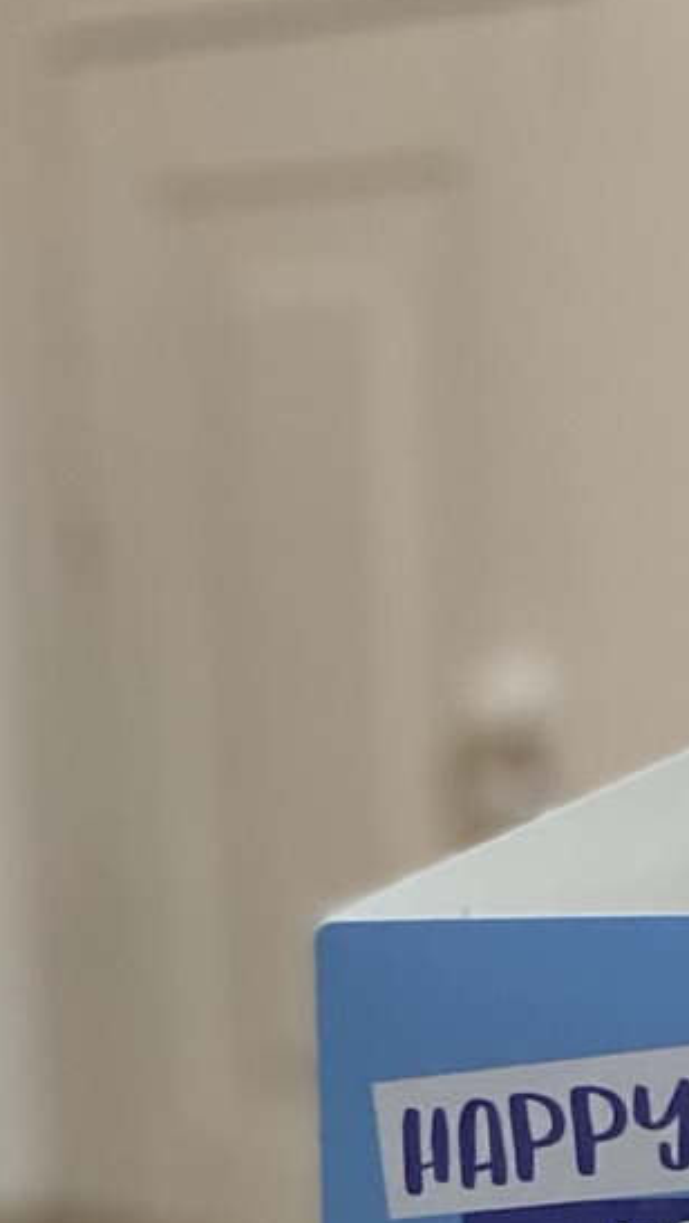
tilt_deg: -28.9
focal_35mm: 106
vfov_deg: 17.1
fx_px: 3440
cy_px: 2113
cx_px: -295
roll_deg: +7.4
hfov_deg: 11.1
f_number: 1.8
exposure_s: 1/20
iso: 800
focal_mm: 4.25
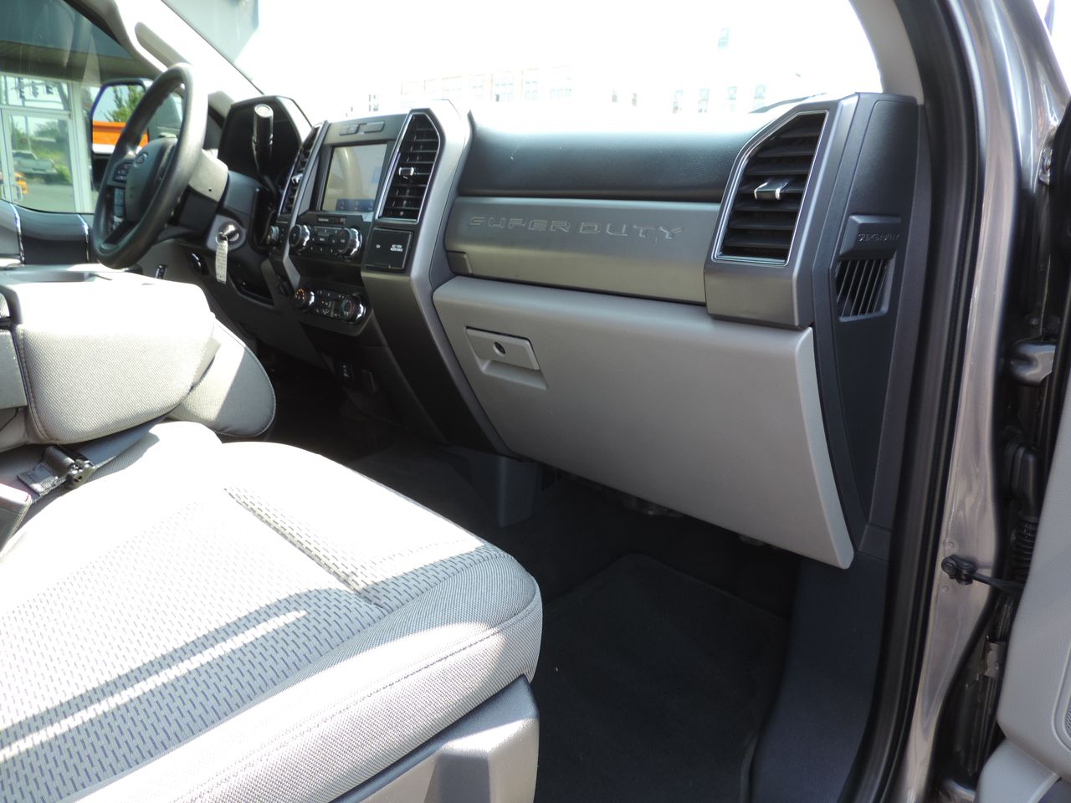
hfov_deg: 71.6
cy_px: 402
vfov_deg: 56.8
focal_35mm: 24
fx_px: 743
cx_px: 536
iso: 80
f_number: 3
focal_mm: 4.3
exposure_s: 1/60
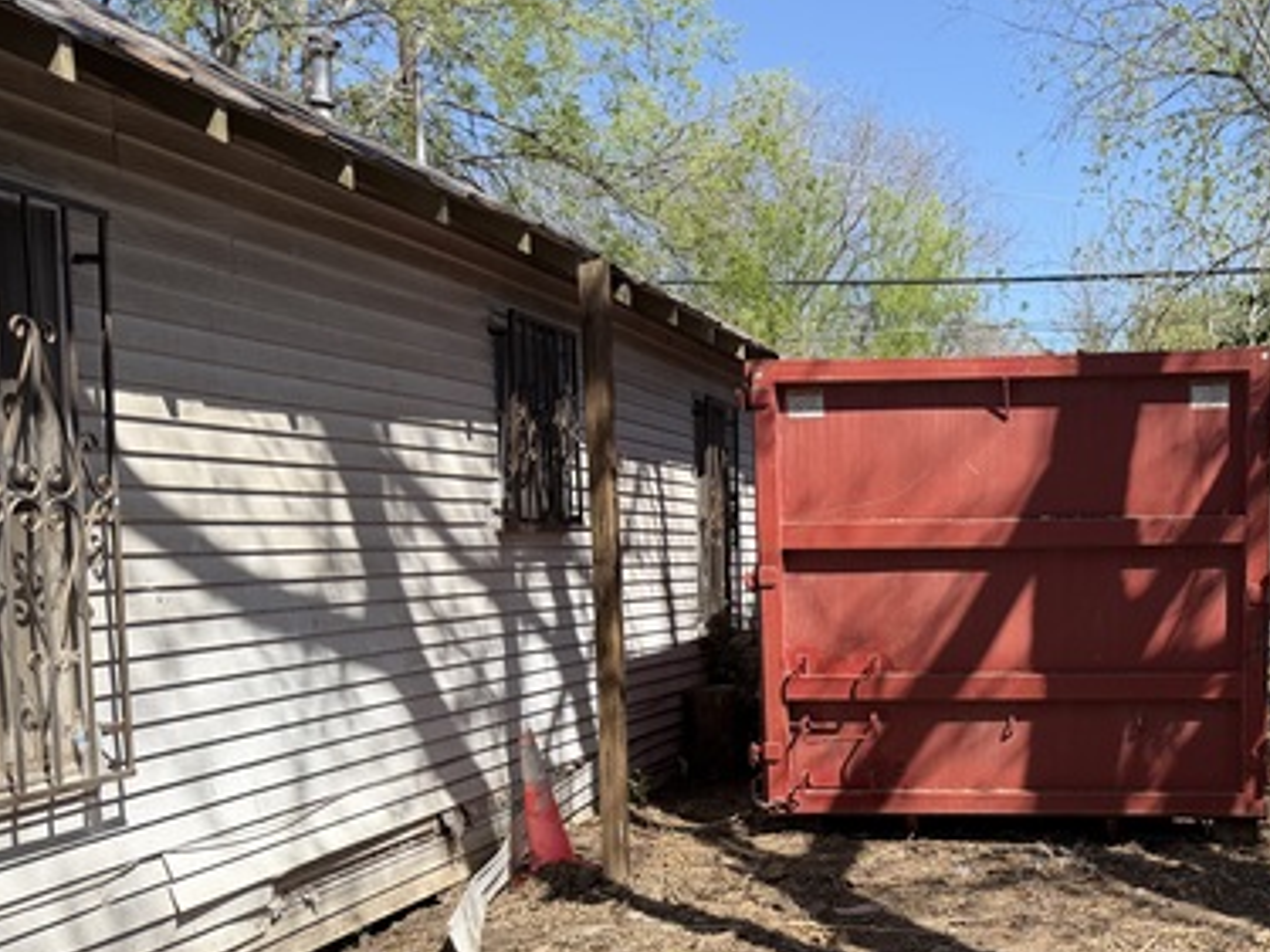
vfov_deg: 34.2
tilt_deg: -7.1
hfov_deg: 43.9
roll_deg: +0.5
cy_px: 745
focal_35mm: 41
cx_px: 992
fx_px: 1504
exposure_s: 1/2299
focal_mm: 6.76
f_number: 1.78
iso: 80
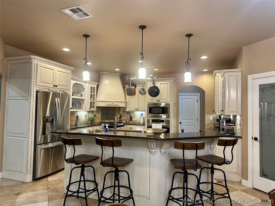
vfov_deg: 56.8
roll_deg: -0.8
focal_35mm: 24
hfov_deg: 71.6
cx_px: 138
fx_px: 191
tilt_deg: +2.7
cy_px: 103
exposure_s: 1/60
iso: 250
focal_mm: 6.86
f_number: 1.78
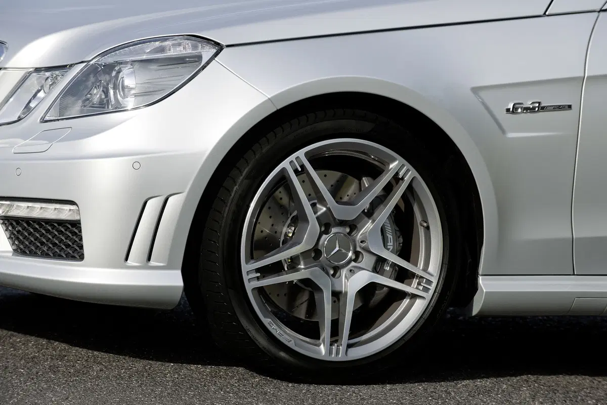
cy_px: 202
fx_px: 2950
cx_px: 304
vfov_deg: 7.8
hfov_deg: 11.7
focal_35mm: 175
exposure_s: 1/200
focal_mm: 175
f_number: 6.3
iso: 100
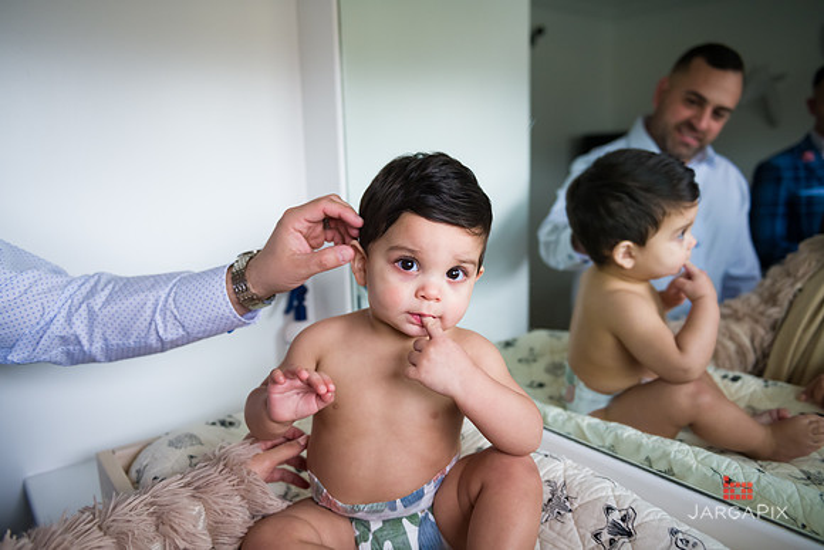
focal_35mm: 29
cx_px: 412
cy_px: 275
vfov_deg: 45.0
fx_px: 664
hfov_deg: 63.6
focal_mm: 29
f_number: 3.2
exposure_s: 1/125
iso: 1000
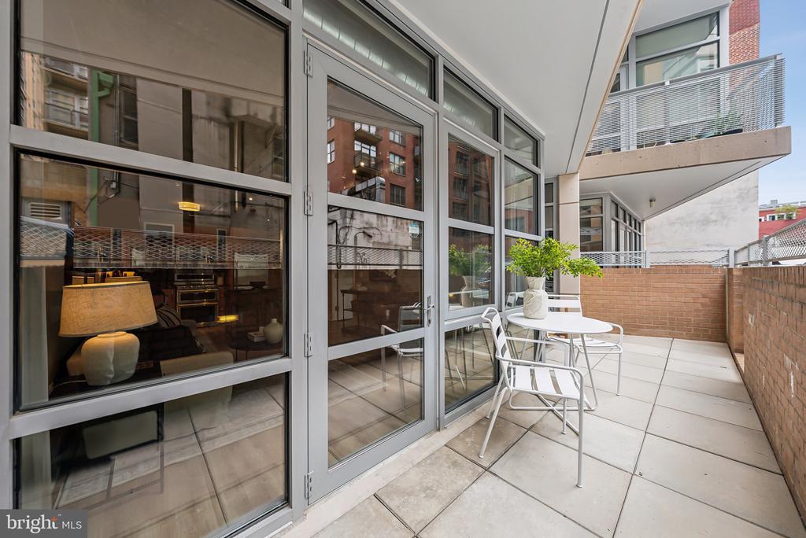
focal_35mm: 12
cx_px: 403
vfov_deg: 90.1
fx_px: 269
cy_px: 269
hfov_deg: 112.6
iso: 160
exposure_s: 1/160
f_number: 4
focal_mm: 12
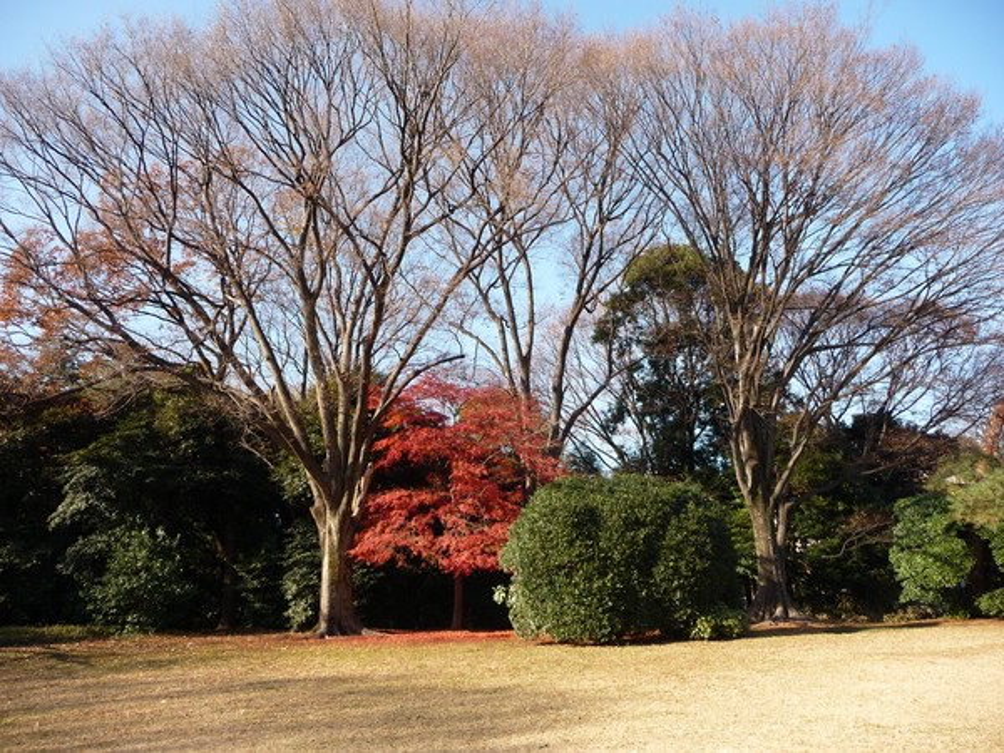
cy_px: 376
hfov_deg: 63.4
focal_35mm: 28
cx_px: 502
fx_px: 812
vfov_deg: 49.7
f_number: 3.3
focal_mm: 4.7
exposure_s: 1/320
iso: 100
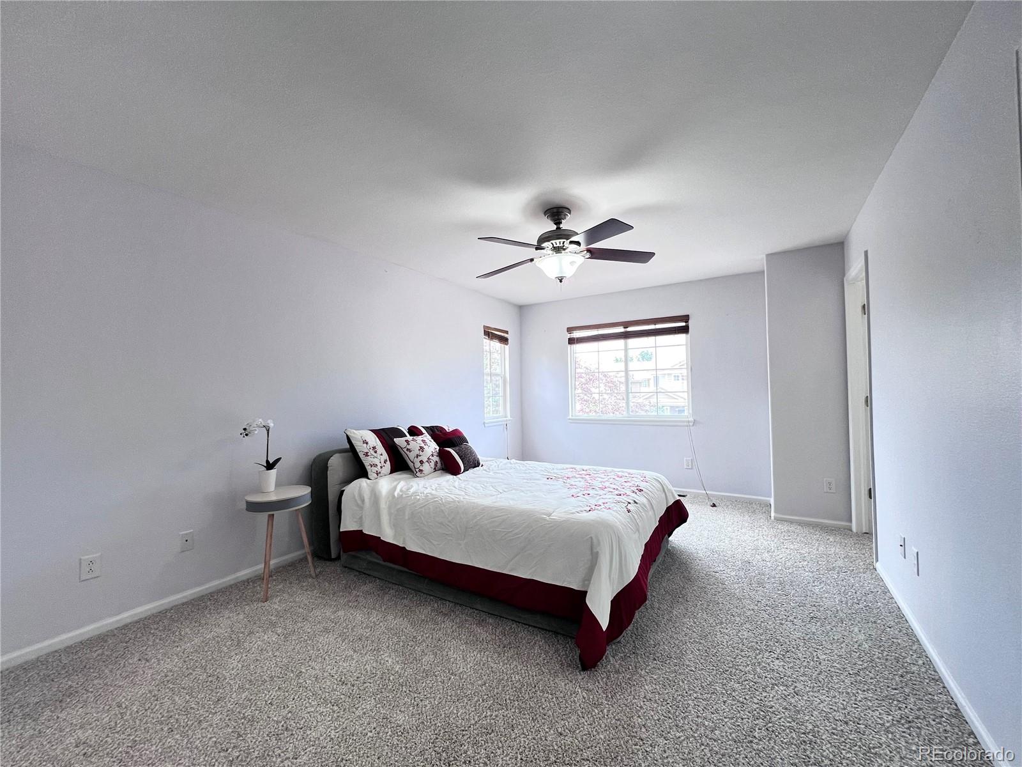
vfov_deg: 89.9
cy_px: 384
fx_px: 384
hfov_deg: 106.2
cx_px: 511
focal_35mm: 13
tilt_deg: +0.3
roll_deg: +0.7
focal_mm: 1.57
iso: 160
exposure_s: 1/120
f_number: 1.8
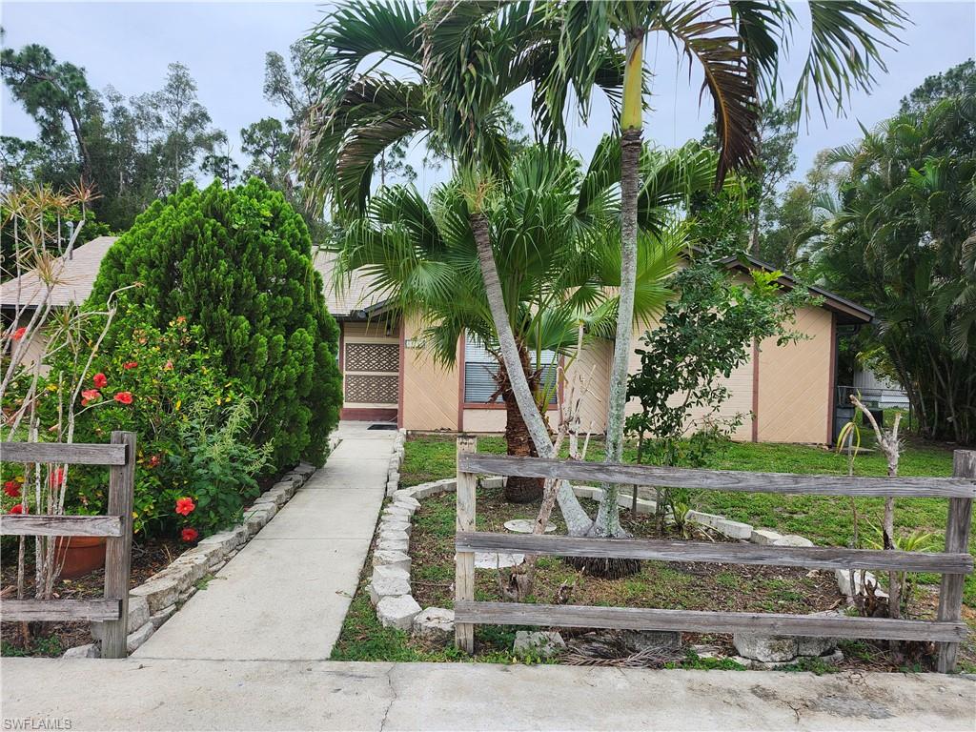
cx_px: 488
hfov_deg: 73.9
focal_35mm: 23
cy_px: 366
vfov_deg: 58.9
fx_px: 648
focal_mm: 5.54
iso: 25
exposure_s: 1/742
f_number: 1.8
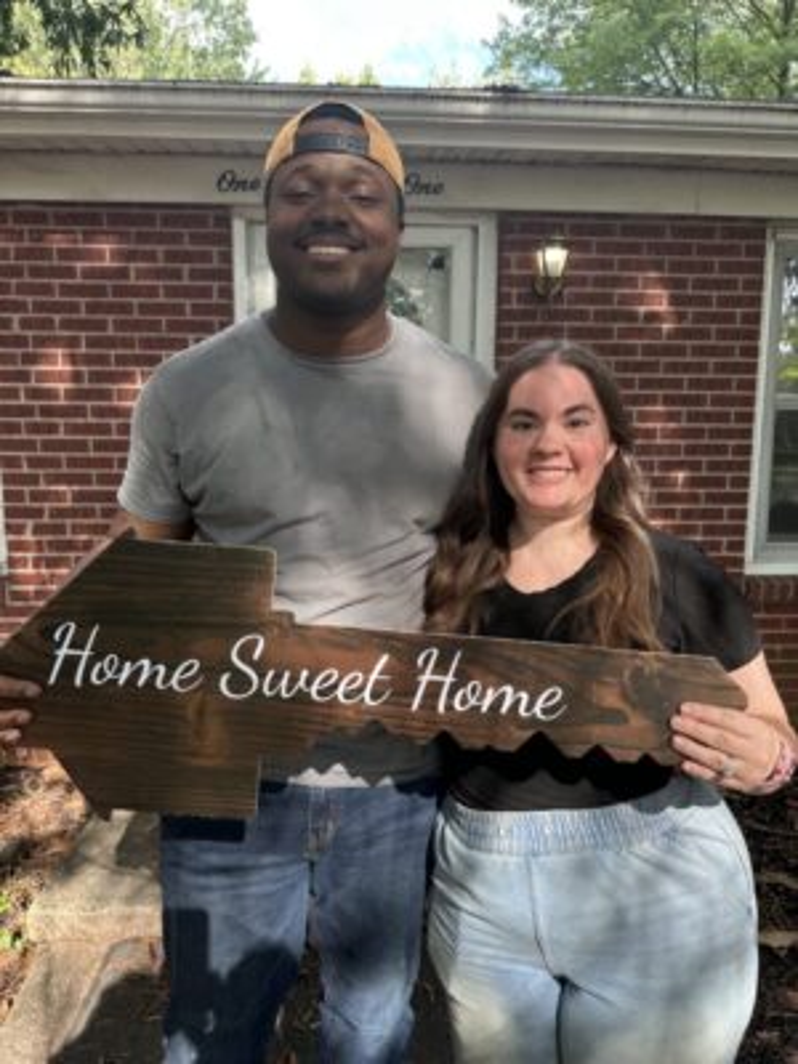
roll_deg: -1.7
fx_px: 738
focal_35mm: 24
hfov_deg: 56.8
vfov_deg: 71.6
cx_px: 399
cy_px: 532
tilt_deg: -12.4
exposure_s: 1/215
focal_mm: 6.86
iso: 64
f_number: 1.78
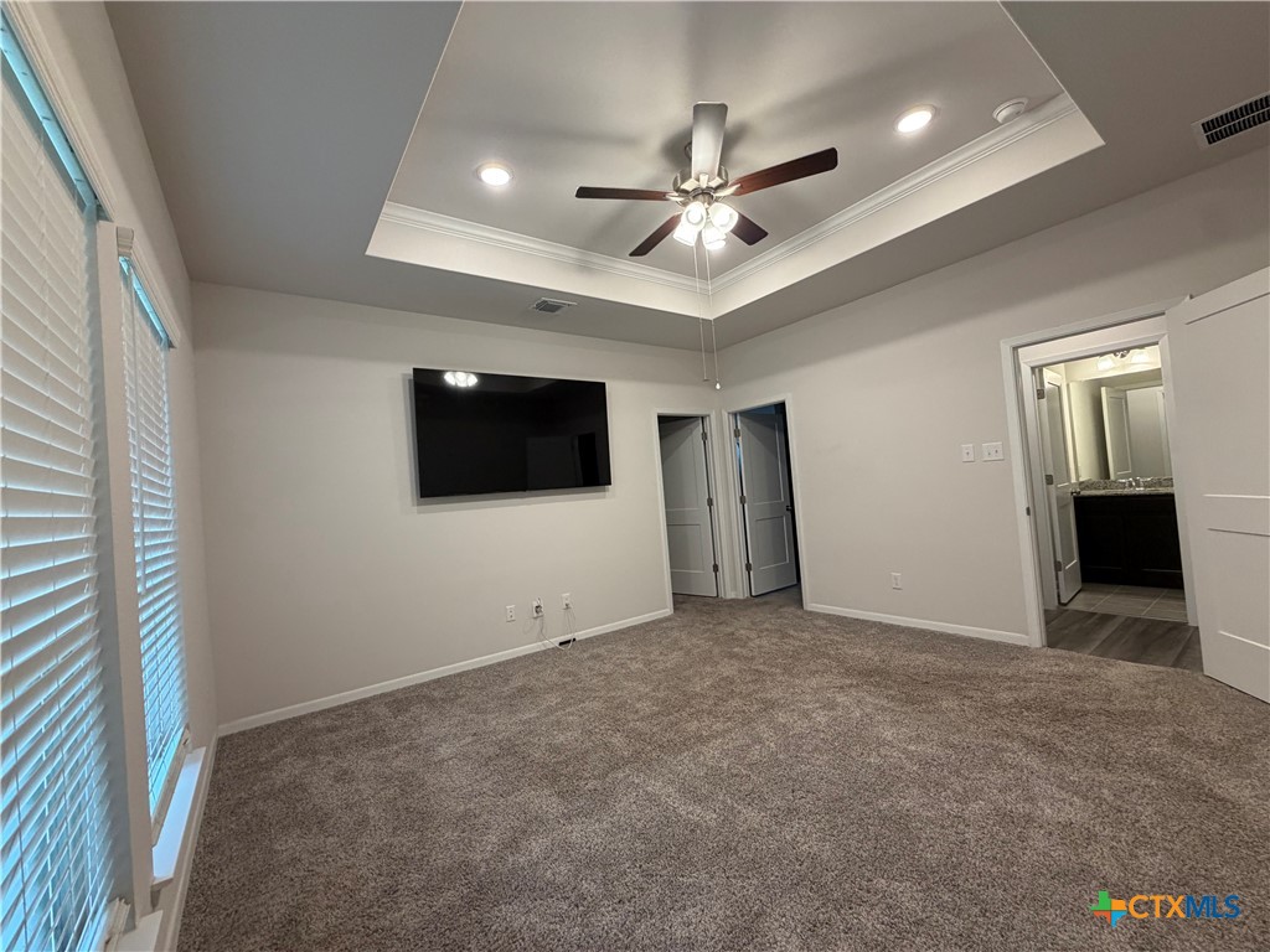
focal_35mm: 14
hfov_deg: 102.1
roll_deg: +4.7
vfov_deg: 85.7
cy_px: 476
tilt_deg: +1.3
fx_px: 514
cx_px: 635
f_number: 2.2
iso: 250
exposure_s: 1/120
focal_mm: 2.22
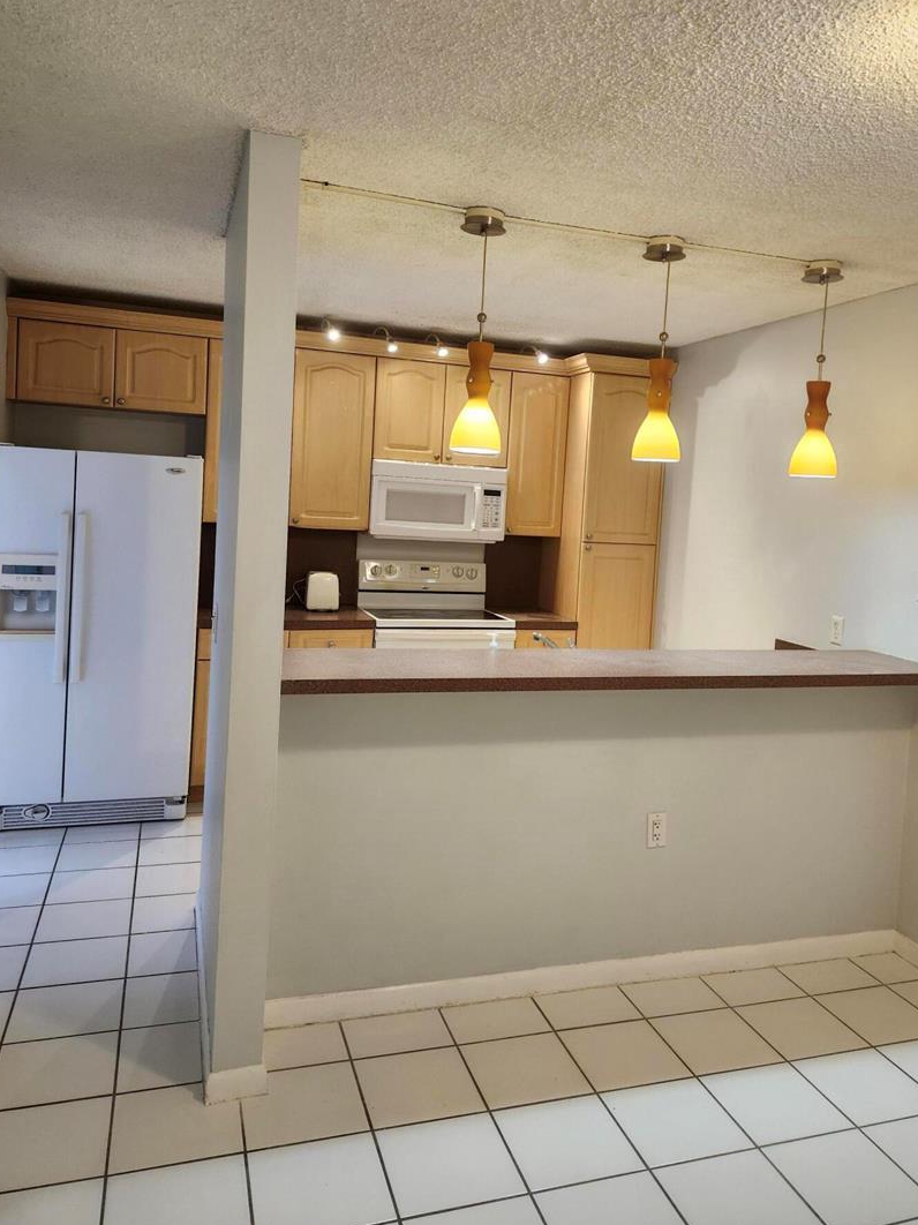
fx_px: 920
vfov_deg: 67.1
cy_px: 546
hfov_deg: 52.9
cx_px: 507
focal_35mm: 26
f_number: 1.8
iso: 200
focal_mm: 5.54
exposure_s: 1/120
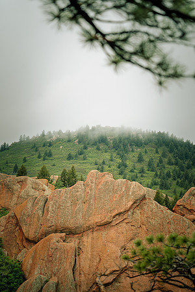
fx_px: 853
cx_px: 98
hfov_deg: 13.0
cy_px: 146
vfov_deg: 19.5
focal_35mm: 105
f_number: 4
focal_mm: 105
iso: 200
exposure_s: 1/250
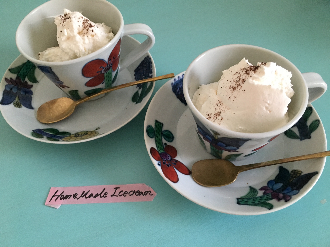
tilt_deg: -55.8
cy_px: 124
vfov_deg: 48.2
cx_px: 165
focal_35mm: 29
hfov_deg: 61.7
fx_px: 276
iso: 200
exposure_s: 1/25
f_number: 2.2
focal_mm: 4.15
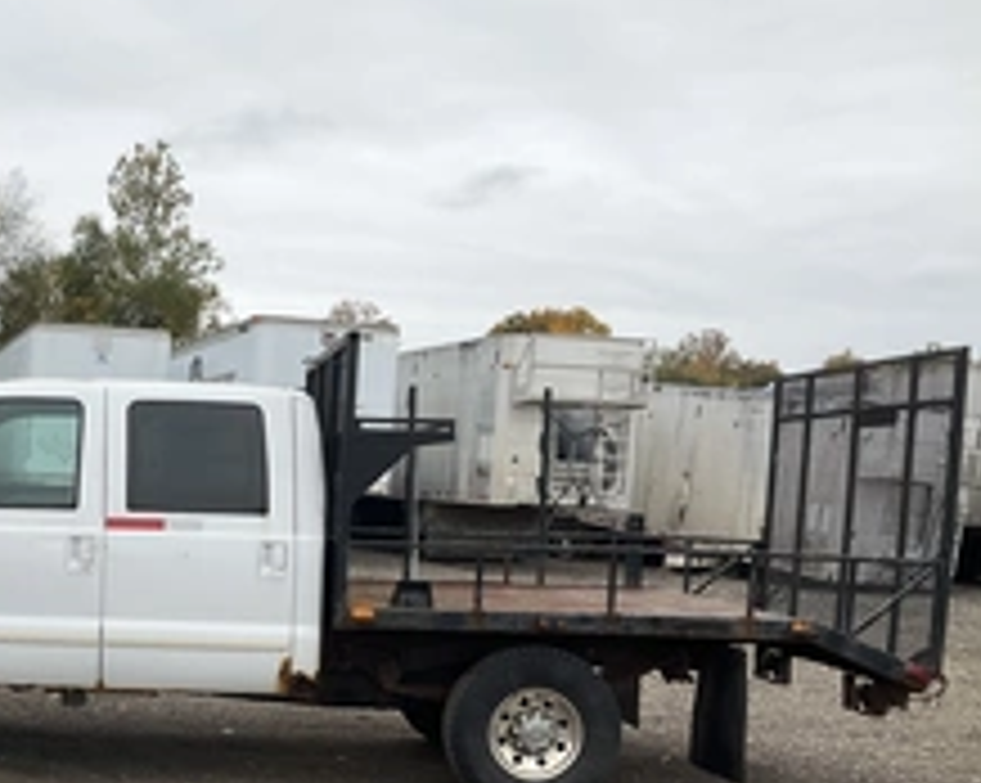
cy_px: 603
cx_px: 189
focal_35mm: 52
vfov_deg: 28.6
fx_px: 1508
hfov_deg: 34.8
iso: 25
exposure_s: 1/551
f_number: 1.8
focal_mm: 3
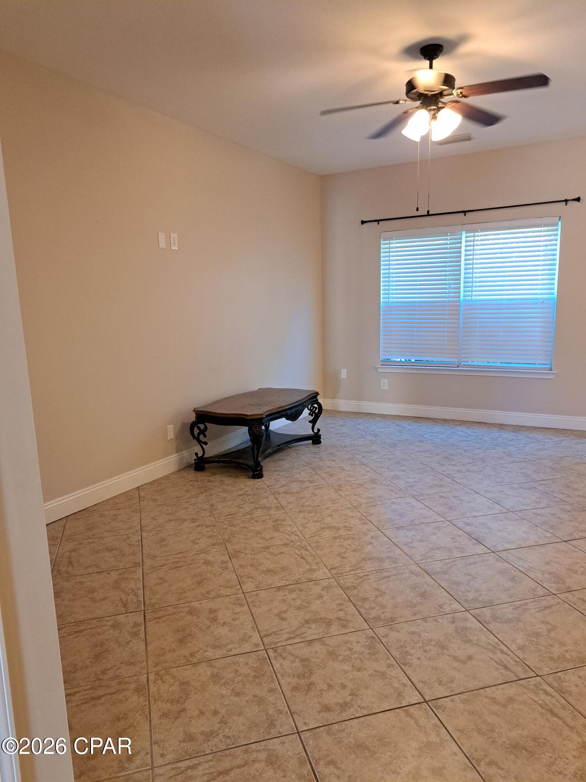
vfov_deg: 71.6
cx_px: 293
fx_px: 542
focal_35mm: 24
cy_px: 391
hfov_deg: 56.8
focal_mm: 5.23
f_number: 1.8
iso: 320
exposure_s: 1/60
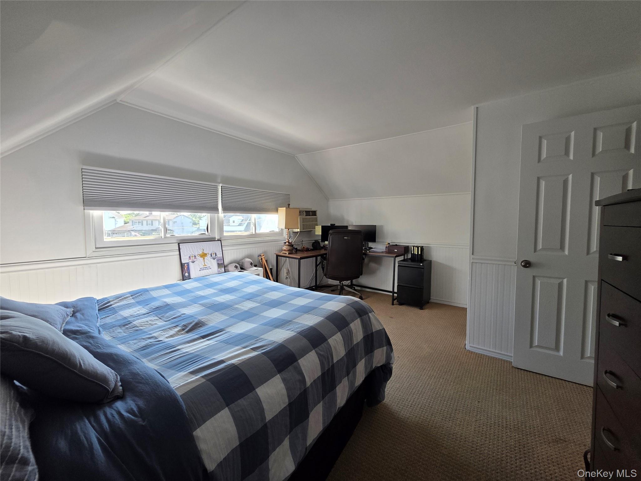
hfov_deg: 106.2
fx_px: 241
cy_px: 240
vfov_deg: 89.9
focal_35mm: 13
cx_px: 320
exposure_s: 1/120
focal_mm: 2.2
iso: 64
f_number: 1.9
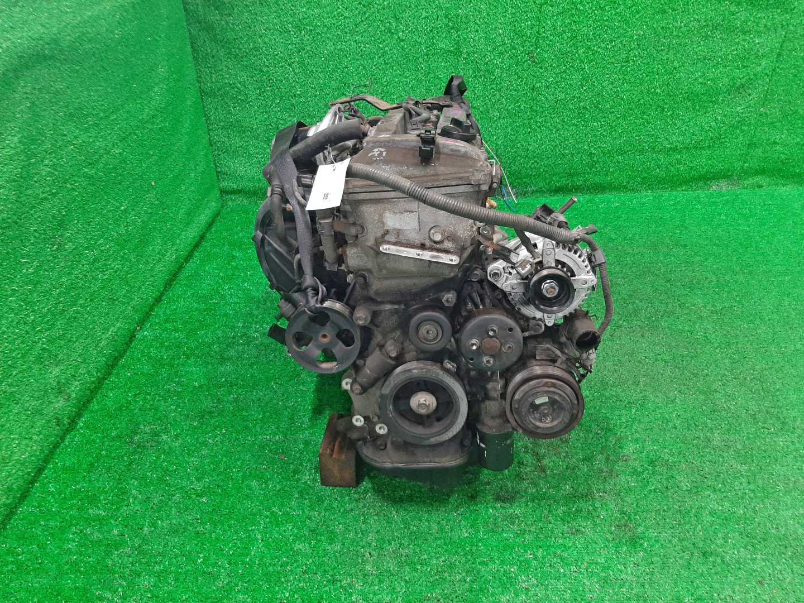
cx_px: 402
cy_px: 302
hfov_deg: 67.3
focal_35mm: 26
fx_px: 604
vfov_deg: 53.1
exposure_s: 1/50
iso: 155
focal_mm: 3.93
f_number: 1.7
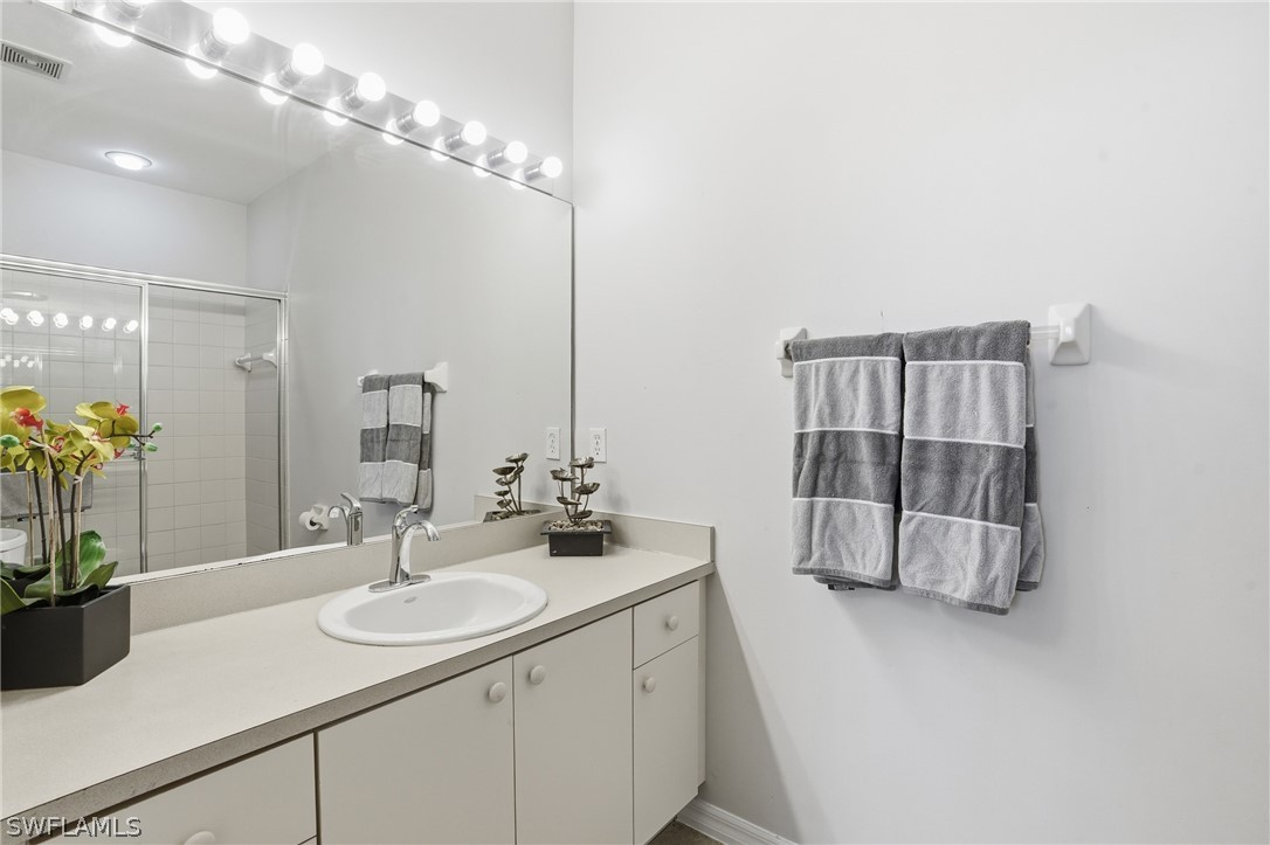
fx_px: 564
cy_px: 422
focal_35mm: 16
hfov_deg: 96.8
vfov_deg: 73.7
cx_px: 635
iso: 400
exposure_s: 1/125
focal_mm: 16
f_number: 9
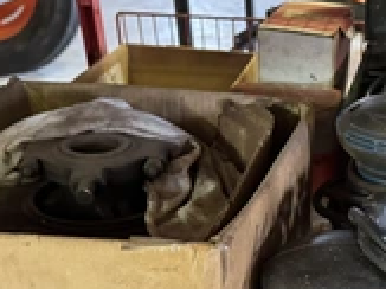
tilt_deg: -29.9
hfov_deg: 31.5
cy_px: 220
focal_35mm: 59
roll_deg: -0.2
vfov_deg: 24.5
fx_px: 657
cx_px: 332
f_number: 1.78
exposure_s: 1/60
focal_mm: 6.76
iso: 800
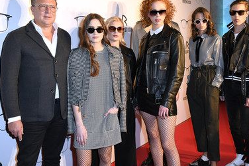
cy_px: 80
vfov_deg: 31.8
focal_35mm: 42
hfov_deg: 46.4
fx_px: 290
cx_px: 122
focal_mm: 35
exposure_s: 1/125
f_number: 6.3
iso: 1250
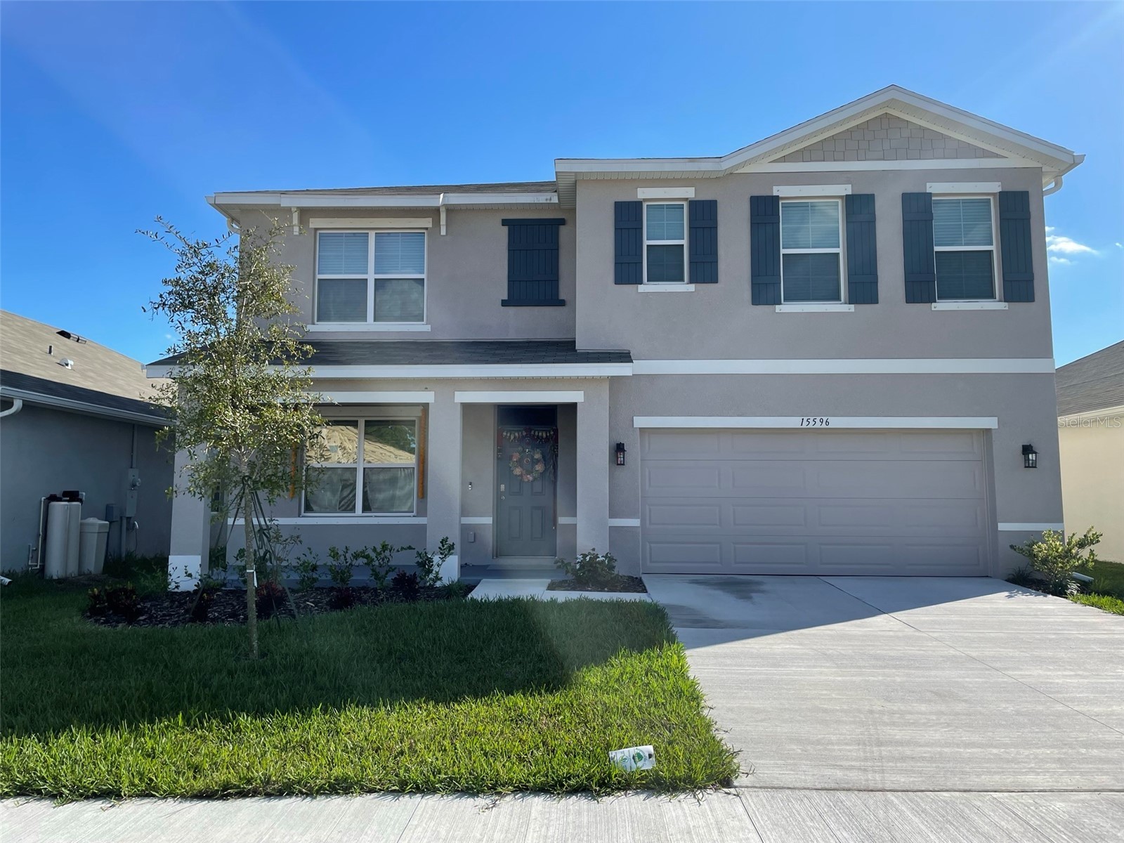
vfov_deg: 53.1
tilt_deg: +5.5
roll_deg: +0.0
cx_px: 562
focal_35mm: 26
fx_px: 844
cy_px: 422
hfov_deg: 67.3
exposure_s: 1/2618
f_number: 1.6
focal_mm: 4.2
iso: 32
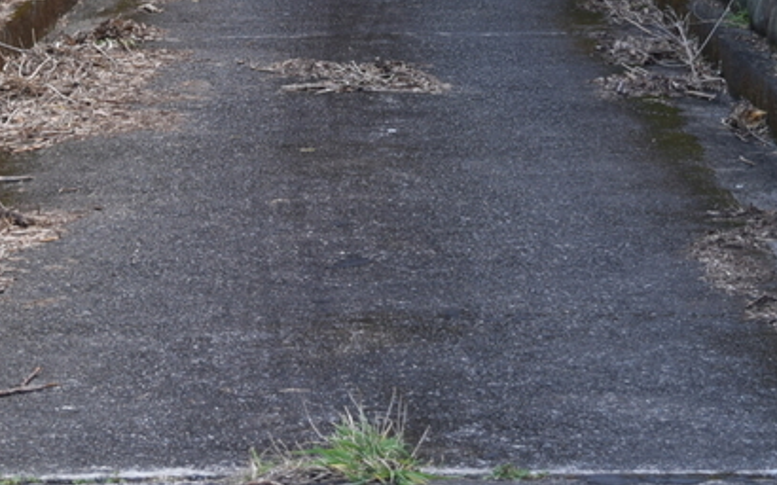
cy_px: -83
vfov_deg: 7.6
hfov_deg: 12.3
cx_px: 335
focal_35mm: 170
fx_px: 3599
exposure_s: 1/60
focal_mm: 38
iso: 100
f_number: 5.6
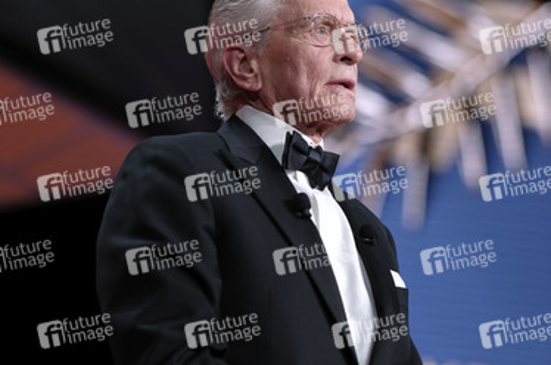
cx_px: 331
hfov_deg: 12.6
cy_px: 147
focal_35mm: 163
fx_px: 2491
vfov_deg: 8.4
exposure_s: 1/400
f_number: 2
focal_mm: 90
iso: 1600
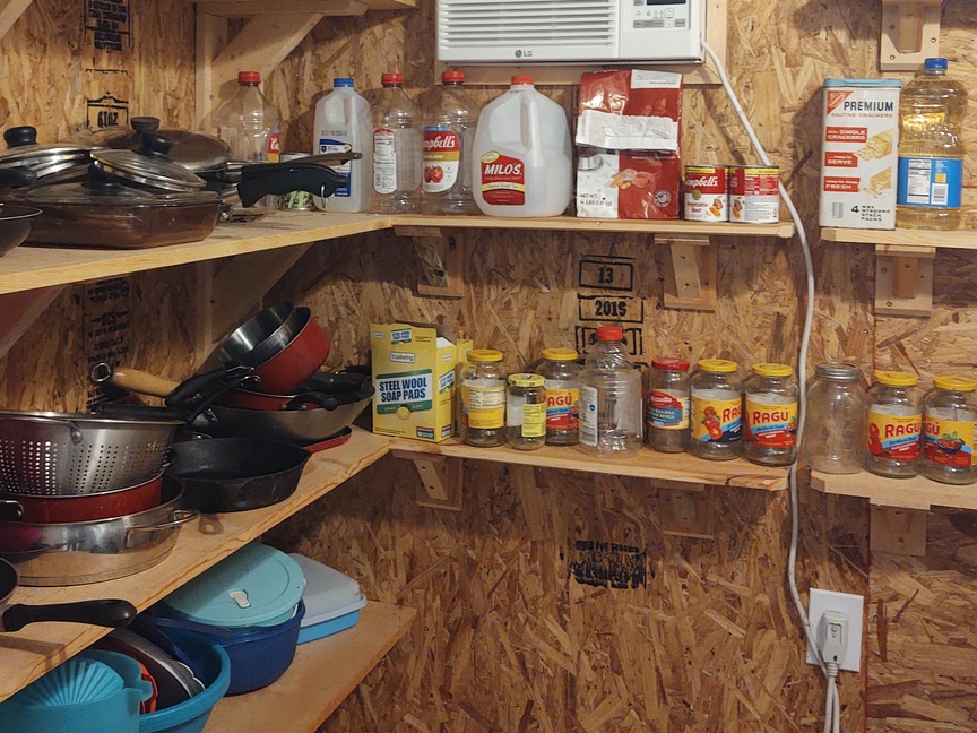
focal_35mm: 45
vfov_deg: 31.8
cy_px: 210
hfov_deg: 42.0
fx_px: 1270
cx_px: 426
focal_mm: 4.75
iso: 322
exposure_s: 1/30
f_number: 1.7
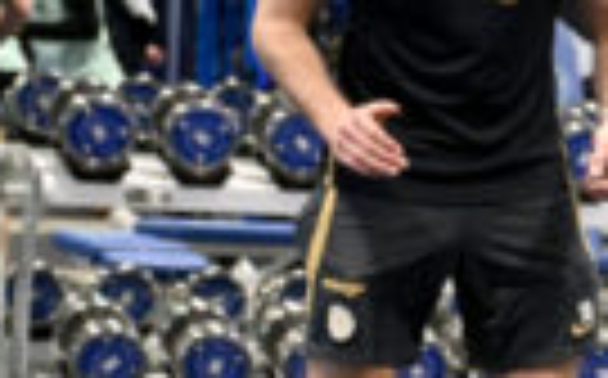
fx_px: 3194
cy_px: 441
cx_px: 1414
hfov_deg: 9.7
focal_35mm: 193
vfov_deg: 6.7
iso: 5000
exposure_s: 1/500
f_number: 2.8
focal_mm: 34
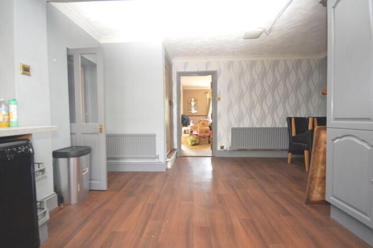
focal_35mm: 15
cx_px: 186
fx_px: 155
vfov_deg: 77.2
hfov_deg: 100.4
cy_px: 124
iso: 1600
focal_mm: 10
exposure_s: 1/60
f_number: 4
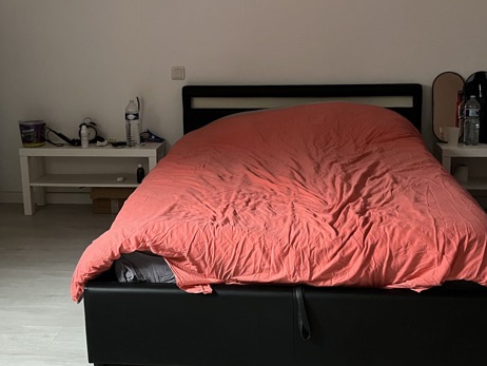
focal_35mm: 45
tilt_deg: -9.5
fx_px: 633
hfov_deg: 42.1
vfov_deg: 32.0
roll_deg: +1.4
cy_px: 129
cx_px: 237
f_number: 1.6
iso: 640
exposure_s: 1/30
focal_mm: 5.1
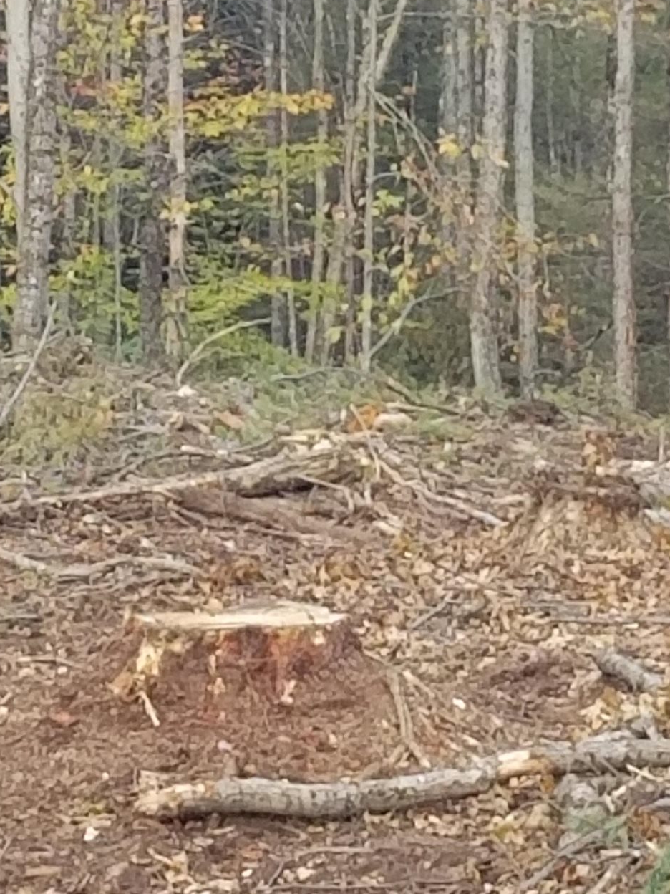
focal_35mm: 48
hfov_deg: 30.2
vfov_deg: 37.9
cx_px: 291
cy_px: 150
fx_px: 1239
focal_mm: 4.25
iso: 50
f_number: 1.7
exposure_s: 1/364
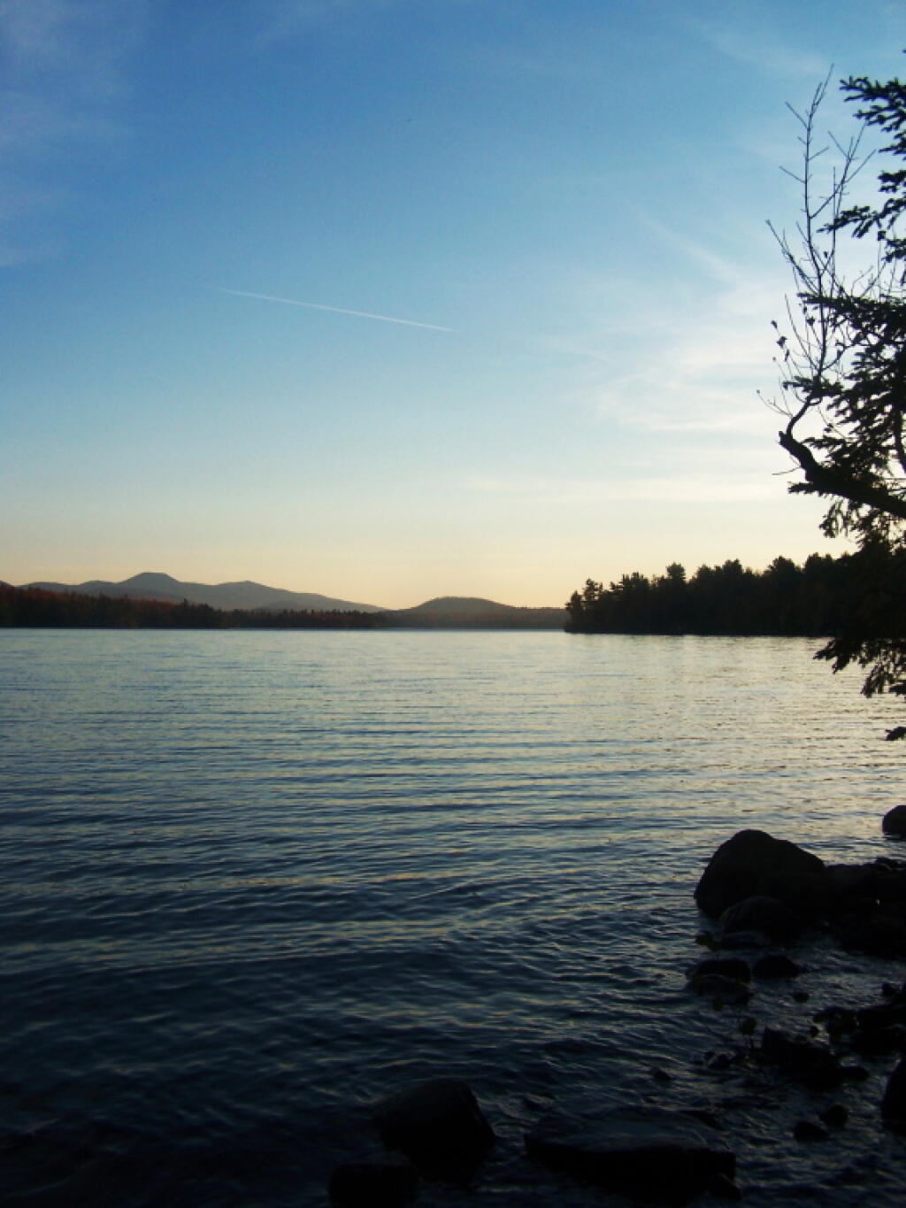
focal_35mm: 38
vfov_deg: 49.0
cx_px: 453
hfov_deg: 37.7
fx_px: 1326
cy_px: 604
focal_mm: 6.3
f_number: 2.8
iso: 80
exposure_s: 1/1000
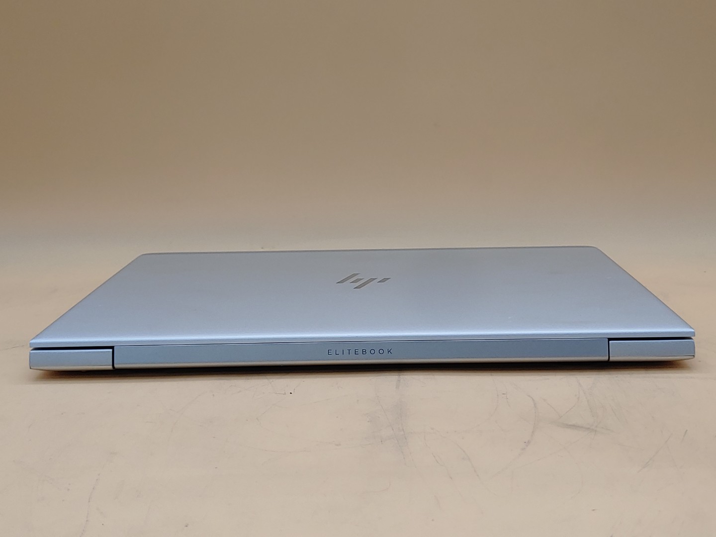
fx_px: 951
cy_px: 268
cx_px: 358
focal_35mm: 46
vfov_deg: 31.5
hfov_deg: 41.2
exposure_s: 1/209
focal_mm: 4.36
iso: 50
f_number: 1.8
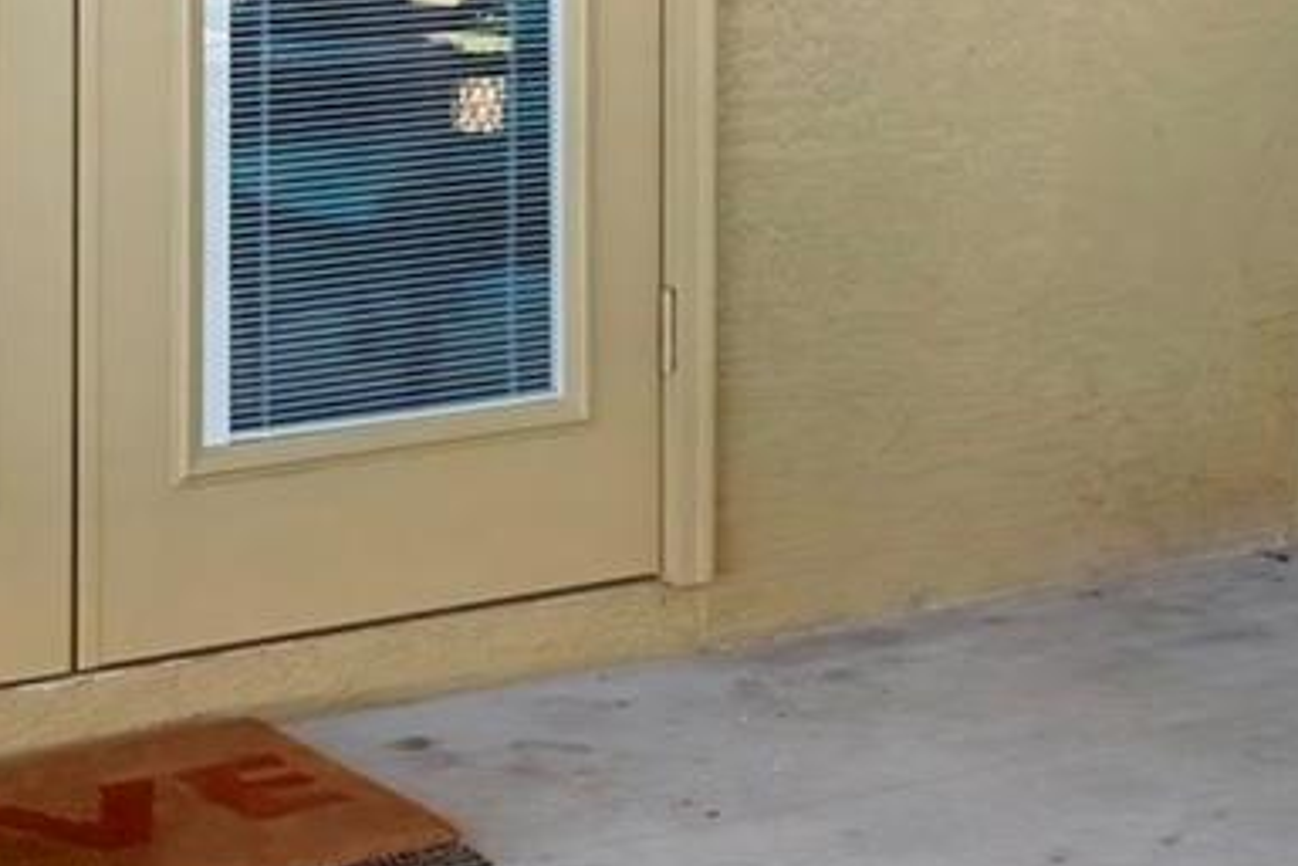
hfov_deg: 20.2
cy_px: -375
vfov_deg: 13.0
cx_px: 990
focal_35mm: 100
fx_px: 3605
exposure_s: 1/350
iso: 1000
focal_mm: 16
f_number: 8
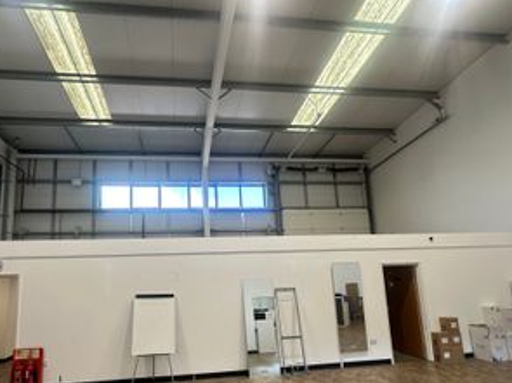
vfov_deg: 67.4
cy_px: 243
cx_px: 210
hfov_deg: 83.9
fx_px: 281
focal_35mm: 19
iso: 50
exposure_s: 1/100
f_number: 2.2
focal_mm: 2.22
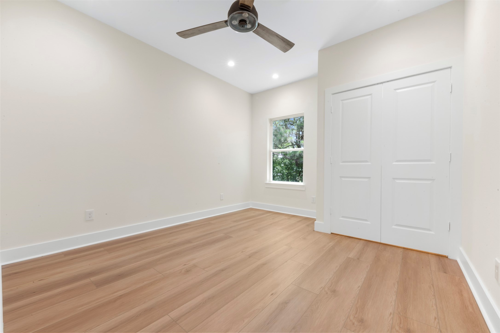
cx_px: 250
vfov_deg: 81.2
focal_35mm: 14
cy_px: 166
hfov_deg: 104.3
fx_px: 194
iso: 250
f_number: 9
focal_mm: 14
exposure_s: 2
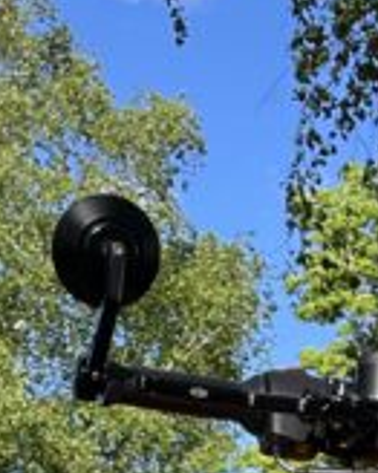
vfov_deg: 10.5
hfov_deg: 9.2
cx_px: 427
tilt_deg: -1.9
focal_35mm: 167
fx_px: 2338
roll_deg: -3.0
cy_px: 1001
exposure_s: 1/833
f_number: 1.6
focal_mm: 5.1
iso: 50
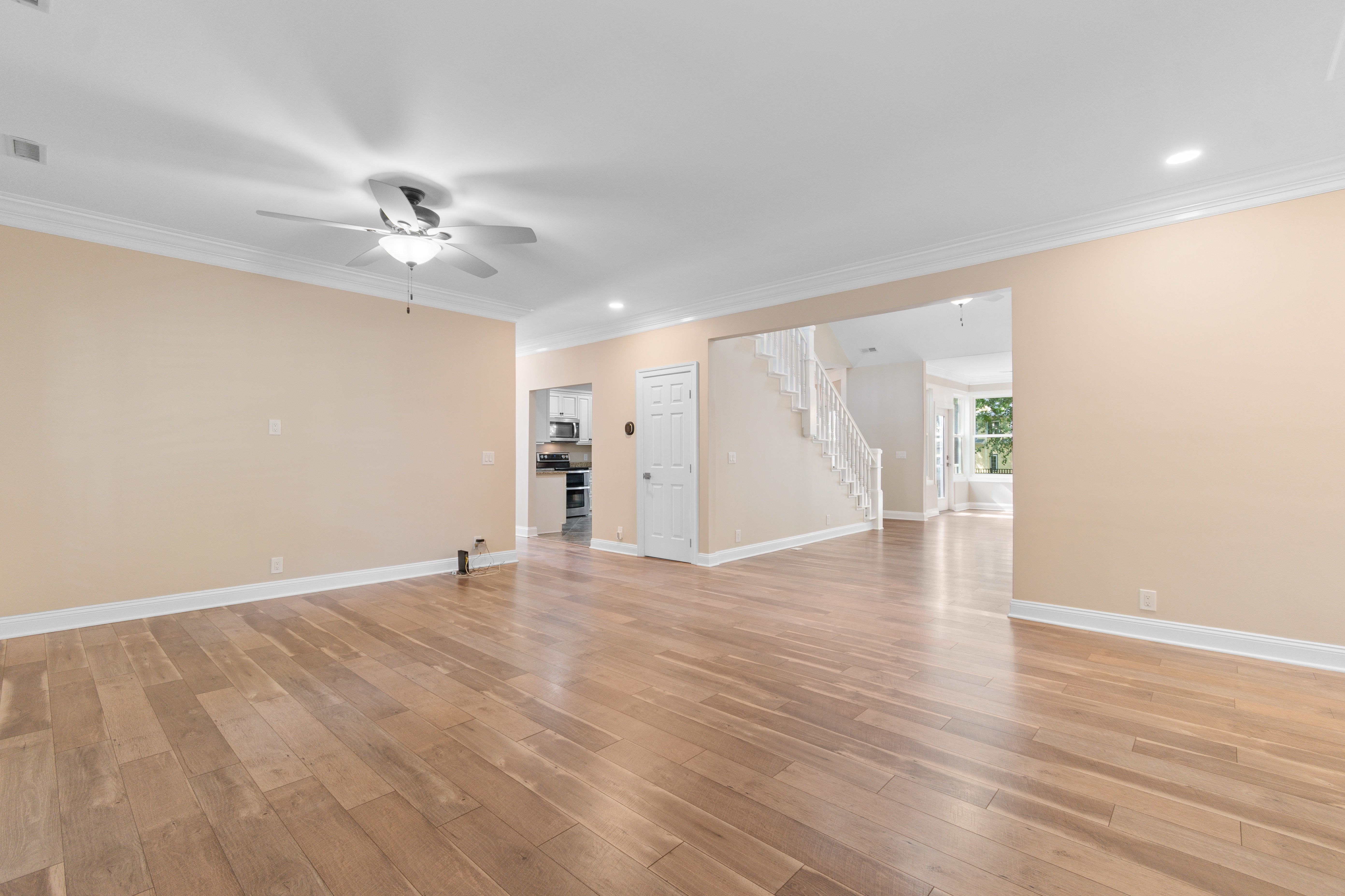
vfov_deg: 77.3
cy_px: 448
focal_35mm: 15
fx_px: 560
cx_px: 672
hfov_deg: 100.4
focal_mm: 10
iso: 100
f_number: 4.5
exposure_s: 2
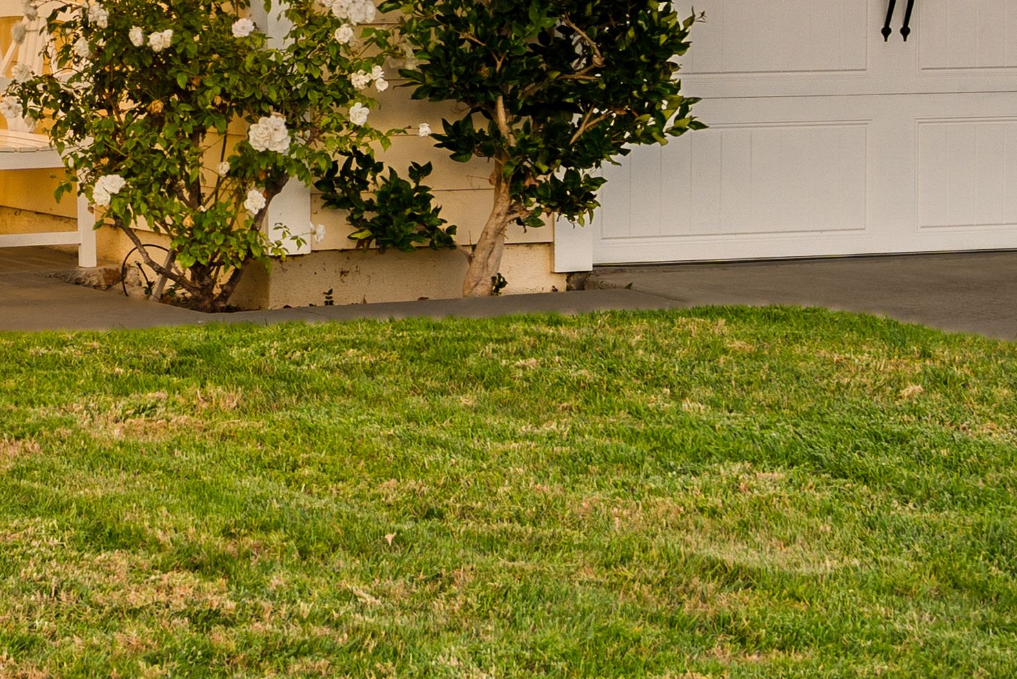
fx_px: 4295
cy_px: -41
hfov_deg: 13.3
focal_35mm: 152
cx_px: -59
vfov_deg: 9.0
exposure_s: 6
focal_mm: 32
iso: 100
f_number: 7.1
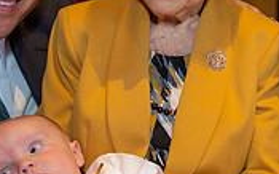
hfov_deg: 21.1
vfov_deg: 13.3
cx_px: 204
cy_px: 65
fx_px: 744
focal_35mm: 98
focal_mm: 29
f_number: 2.8
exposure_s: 1/100
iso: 800
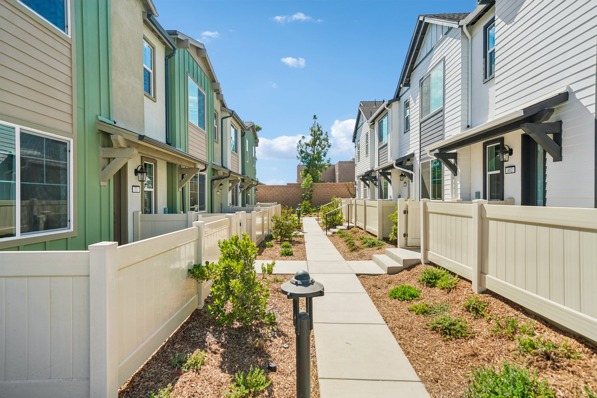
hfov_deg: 90.0
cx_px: 298
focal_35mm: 18
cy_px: 199
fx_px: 298
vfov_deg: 67.4
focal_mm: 18
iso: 100
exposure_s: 1/320
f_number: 7.1
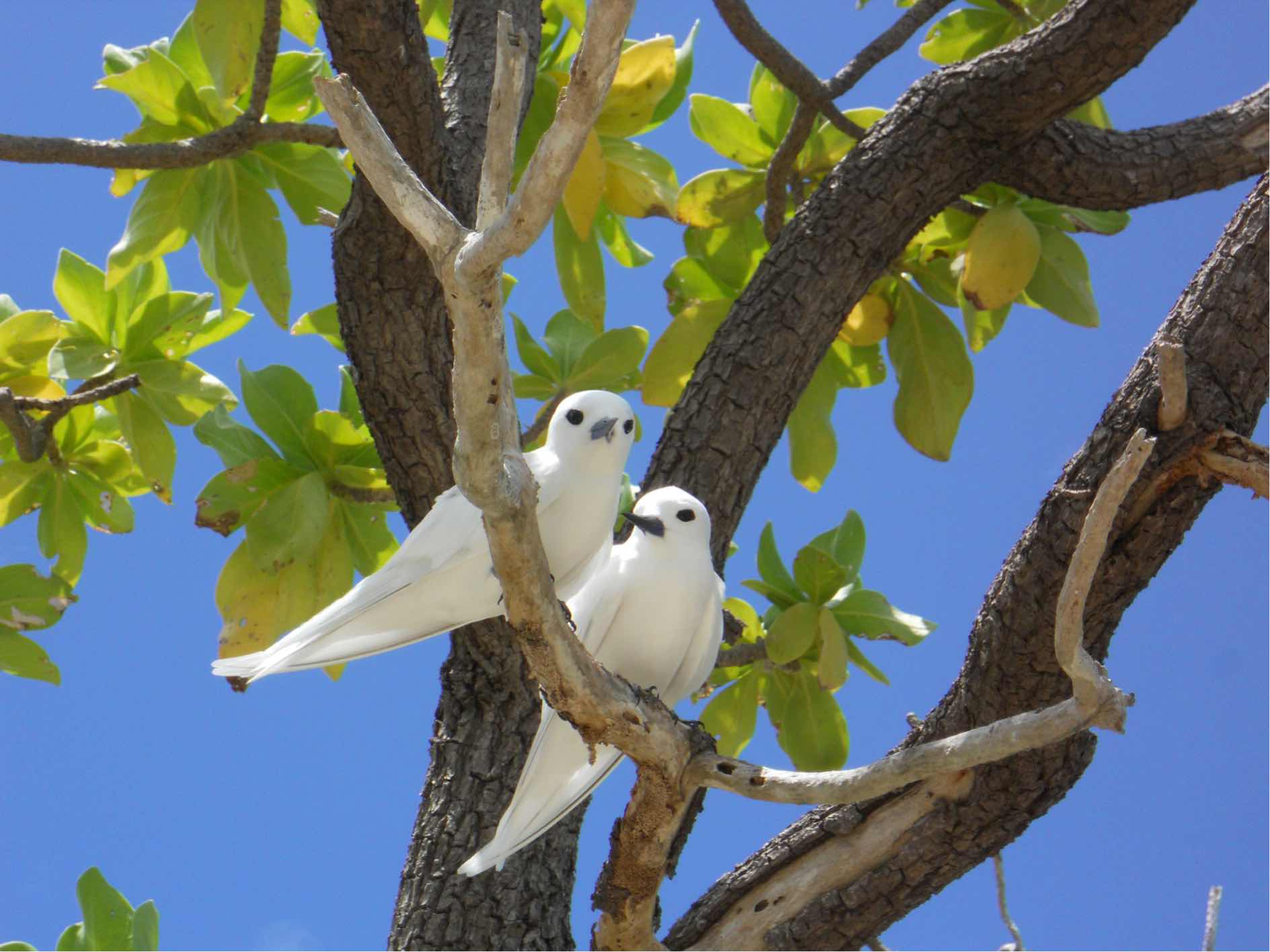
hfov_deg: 14.1
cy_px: 476
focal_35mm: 140
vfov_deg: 10.6
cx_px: 635
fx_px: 5137
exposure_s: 1/500
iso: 160
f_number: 6.6
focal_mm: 25
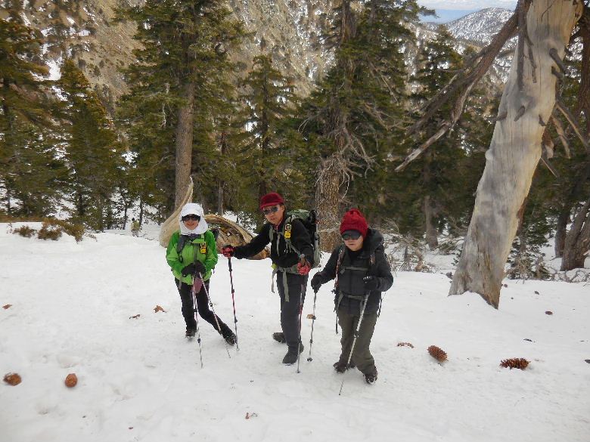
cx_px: 295
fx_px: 477
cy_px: 221
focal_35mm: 28
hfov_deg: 63.4
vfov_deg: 49.7
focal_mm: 5
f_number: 3.5
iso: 125
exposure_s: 1/800
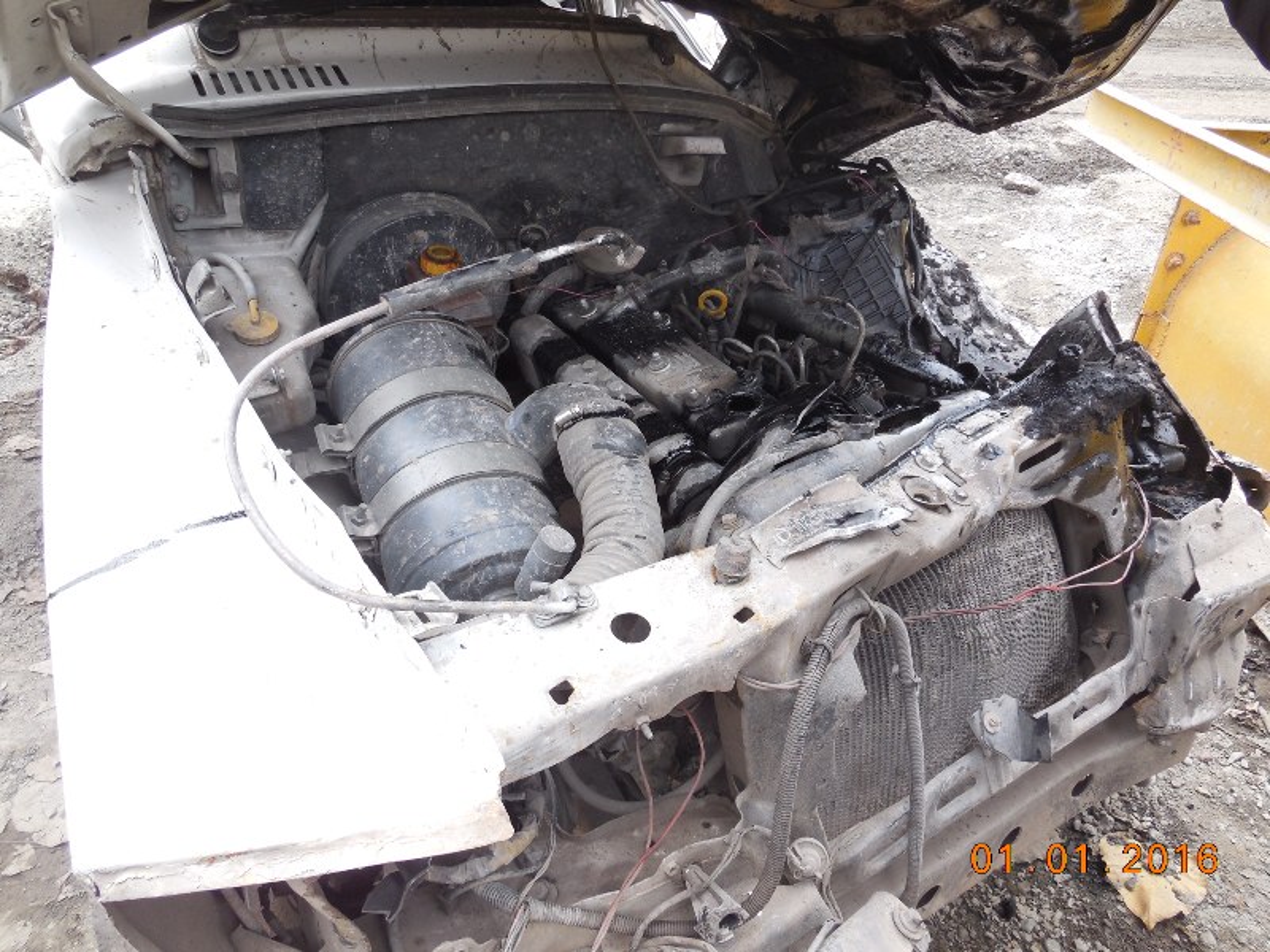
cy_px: 476
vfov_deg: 54.9
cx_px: 635
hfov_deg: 69.4
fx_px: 917
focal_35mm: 25
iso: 125
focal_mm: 4.5
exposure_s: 1/60
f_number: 3.1
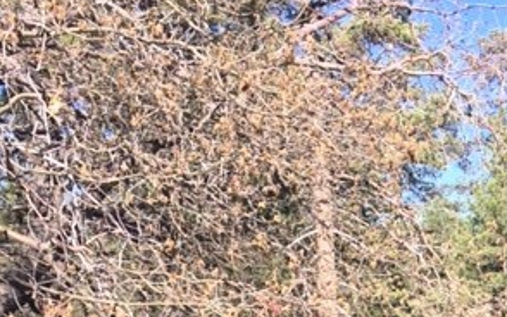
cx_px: 410
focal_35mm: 67
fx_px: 926
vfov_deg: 17.1
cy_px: 507
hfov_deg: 29.9
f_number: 2.2
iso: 32
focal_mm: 4.15
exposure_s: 1/898
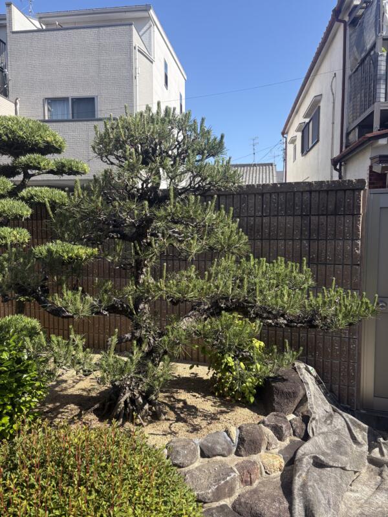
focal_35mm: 26
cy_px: 258
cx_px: 194
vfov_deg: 67.3
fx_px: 389
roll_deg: +0.7
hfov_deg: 53.1
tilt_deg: -3.6
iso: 64
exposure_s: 1/1901
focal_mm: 5.96
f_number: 1.6
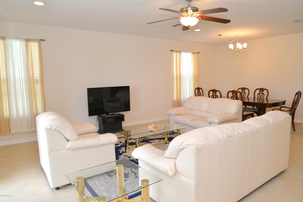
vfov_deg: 53.2
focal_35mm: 24
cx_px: 152
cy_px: 101
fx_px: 202
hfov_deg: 73.7
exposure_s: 1/125
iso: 800
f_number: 7.1
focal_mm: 24
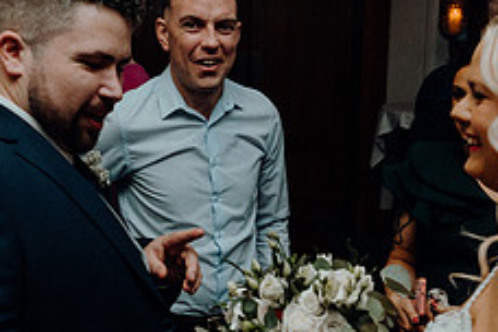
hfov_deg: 32.8
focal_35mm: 61
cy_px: 187
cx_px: 212
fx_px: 844
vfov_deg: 22.2
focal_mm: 24
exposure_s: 1/160
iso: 2500
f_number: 3.5
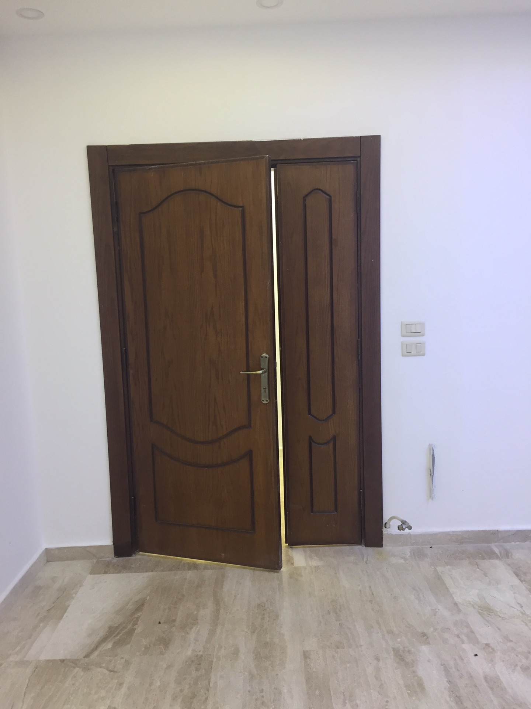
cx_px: 266
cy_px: 354
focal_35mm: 29
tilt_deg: -8.1
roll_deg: +1.5
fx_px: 593
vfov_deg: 61.7
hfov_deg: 48.2
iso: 125
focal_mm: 4.15
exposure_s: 1/33
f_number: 2.2
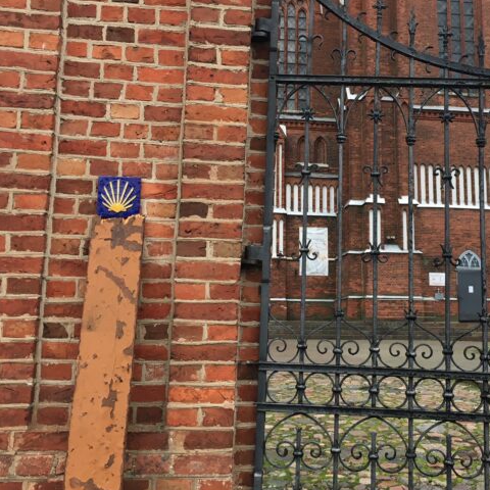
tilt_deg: +8.8
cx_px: 292
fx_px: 657
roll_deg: -0.8
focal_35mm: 41
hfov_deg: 40.8
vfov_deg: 40.9
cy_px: 222
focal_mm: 4.15
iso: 32
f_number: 2.2
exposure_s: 1/33
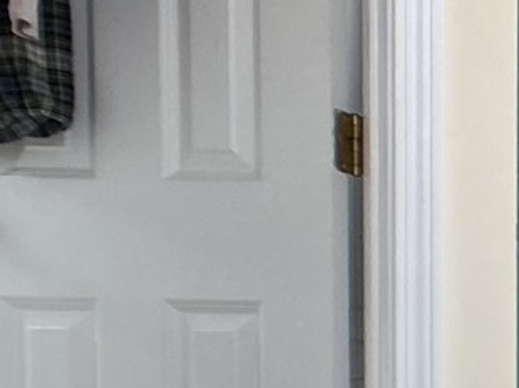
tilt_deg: -3.0
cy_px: 719
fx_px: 2577
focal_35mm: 172
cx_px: 1606
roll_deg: -1.6
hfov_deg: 9.1
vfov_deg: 8.3
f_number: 1.8
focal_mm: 4.25
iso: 64
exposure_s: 1/121
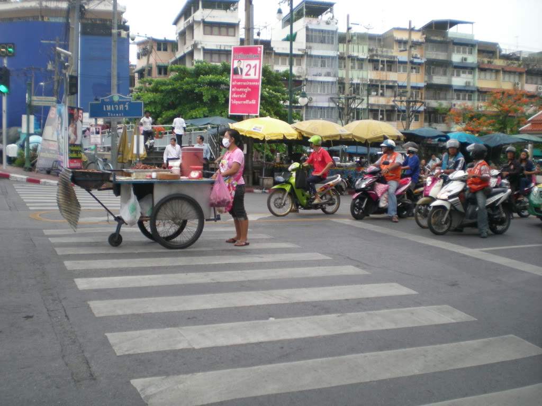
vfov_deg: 37.7
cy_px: 203
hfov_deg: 49.0
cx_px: 271
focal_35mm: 38
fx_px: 595
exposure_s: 1/66
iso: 91
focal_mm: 6.3
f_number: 3.1
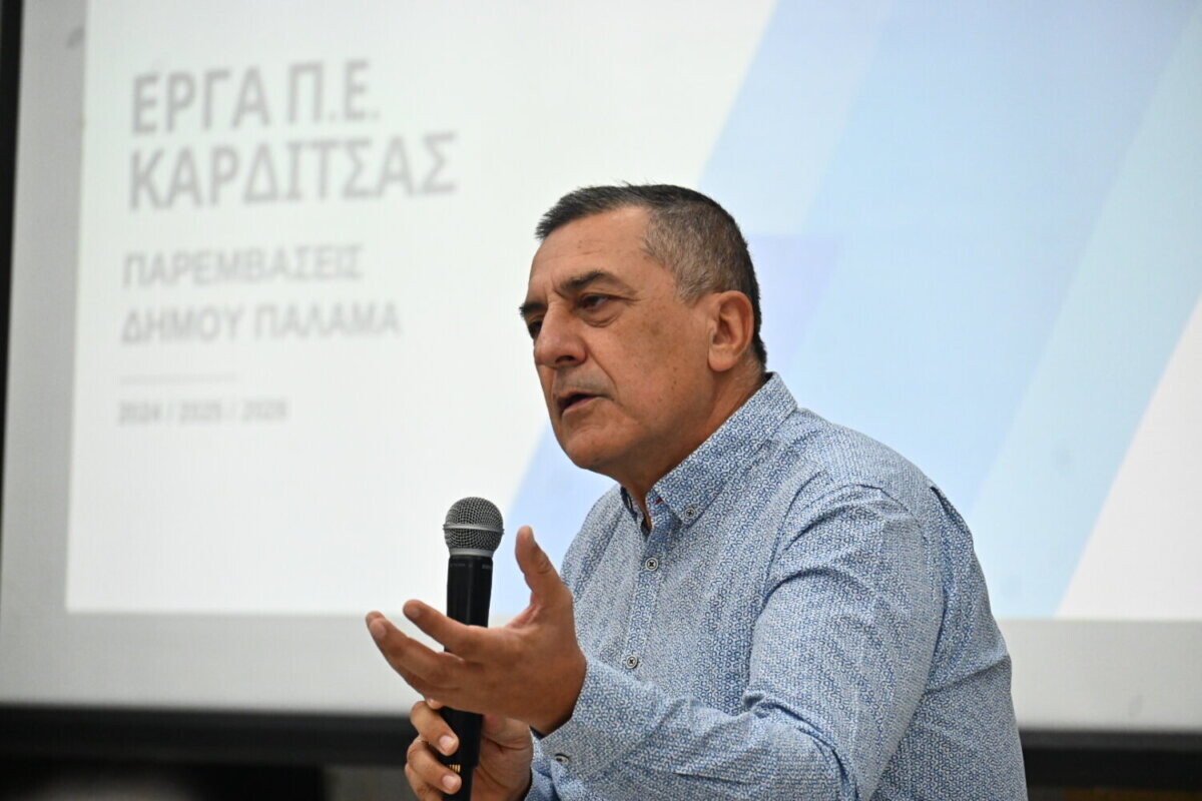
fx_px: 7011
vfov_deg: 6.5
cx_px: 601
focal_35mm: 210
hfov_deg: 9.8
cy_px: 400
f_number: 5.3
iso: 2000
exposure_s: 1/320
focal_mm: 140
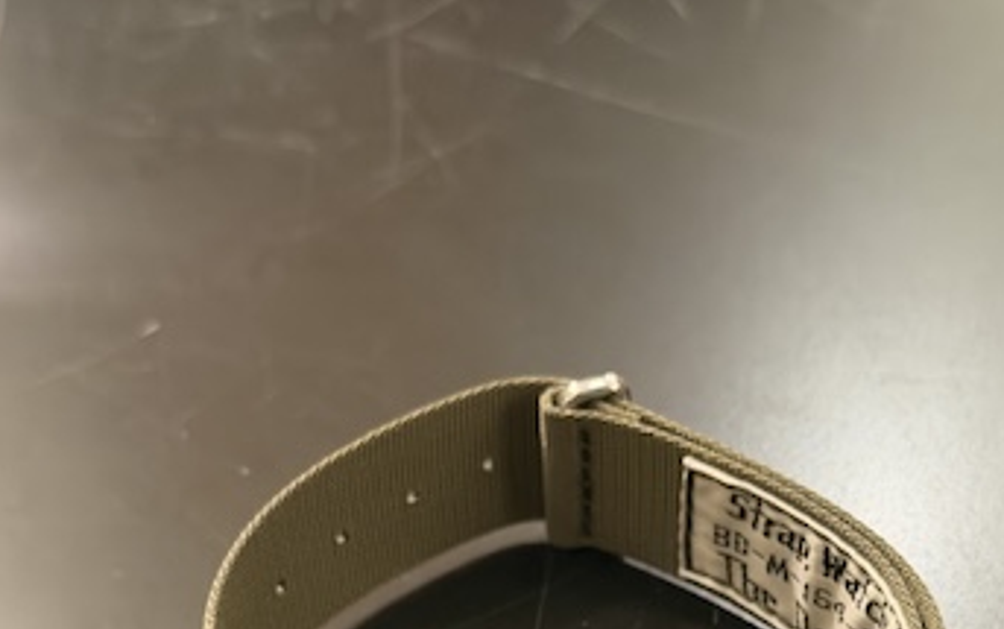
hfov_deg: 26.1
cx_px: 577
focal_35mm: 79
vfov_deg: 15.9
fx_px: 2163
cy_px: 753
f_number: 1.78
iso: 640
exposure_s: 1/24
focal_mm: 6.76
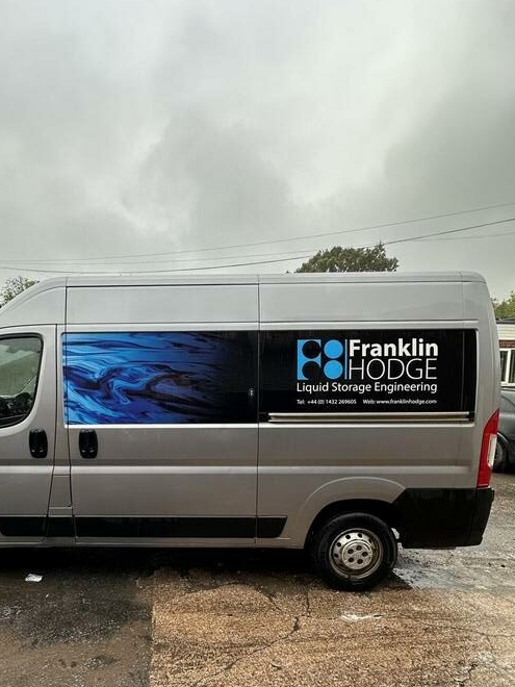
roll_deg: +0.4
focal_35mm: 19
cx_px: 188
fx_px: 377
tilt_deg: -6.2
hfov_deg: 67.5
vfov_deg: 82.5
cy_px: 443
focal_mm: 2.22
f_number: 2.2
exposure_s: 1/99
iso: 64
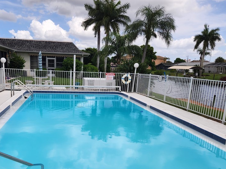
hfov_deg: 56.2
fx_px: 209
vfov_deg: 43.8
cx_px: 85
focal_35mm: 32
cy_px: 107
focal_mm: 5.4
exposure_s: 1/1659
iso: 20
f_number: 1.8
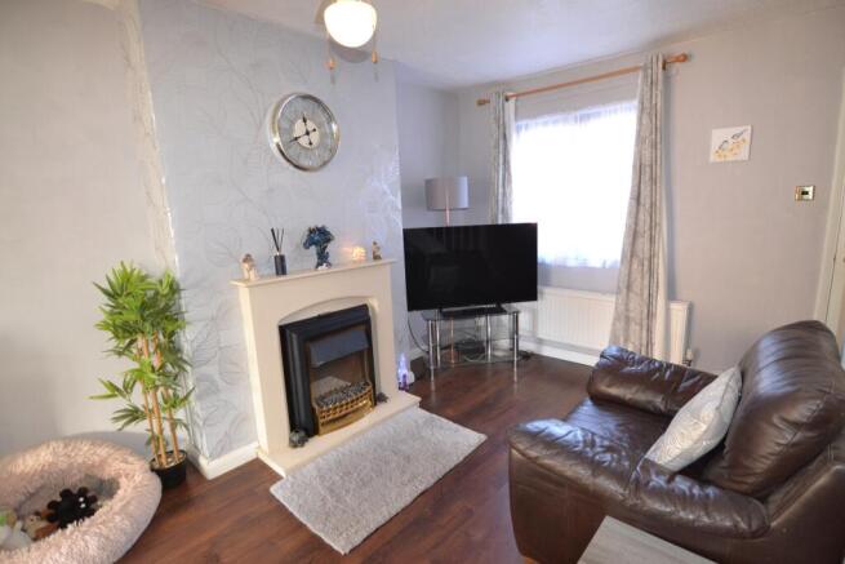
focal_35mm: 16
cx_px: 422
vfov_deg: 72.1
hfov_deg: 95.0
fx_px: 387
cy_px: 282
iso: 900
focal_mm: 11
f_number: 2.8
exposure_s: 1/60
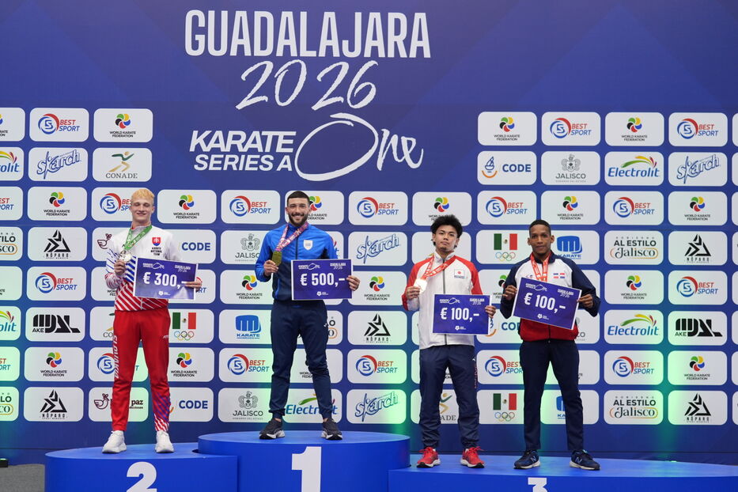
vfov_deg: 19.5
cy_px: 246
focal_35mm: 70
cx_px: 369
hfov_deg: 28.8
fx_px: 1435
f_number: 2.8
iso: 800
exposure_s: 1/151
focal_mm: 70
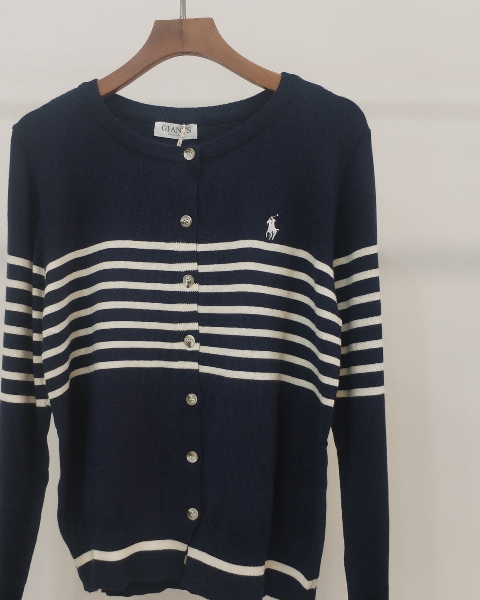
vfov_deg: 39.5
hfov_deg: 31.9
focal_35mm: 47
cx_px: 179
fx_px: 835
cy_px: 335
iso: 307
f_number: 1.8
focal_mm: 4.75
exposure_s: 1/60
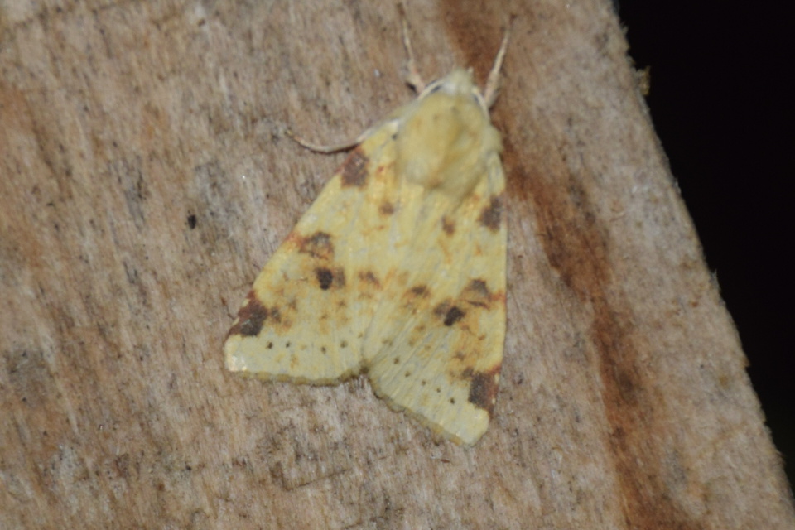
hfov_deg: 9.8
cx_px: 398
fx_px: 4637
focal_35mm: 210
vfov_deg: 6.5
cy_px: 265
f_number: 5.6
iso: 320
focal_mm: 140
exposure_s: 1/60
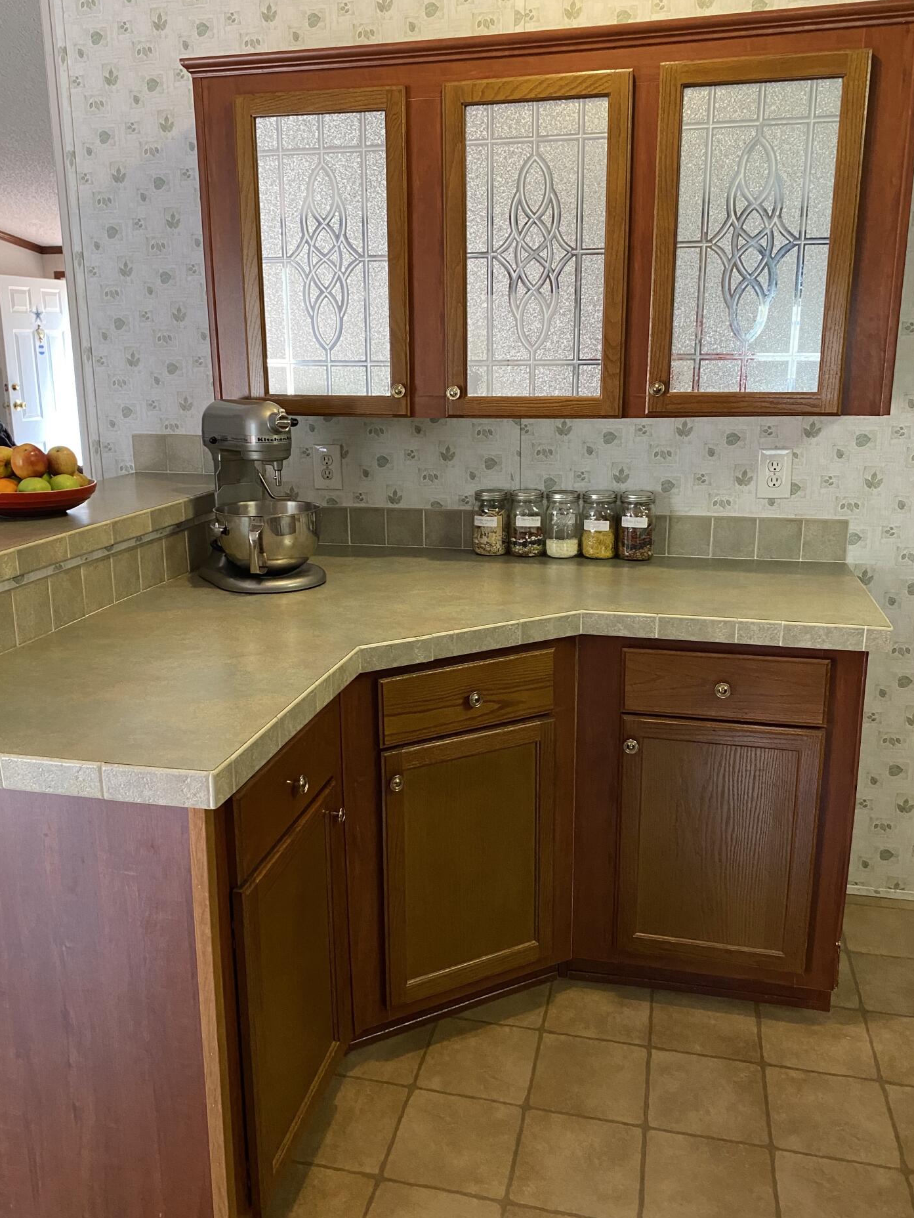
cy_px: 586
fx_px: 986
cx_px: 448
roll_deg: +1.6
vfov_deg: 63.4
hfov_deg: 49.7
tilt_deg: -12.4
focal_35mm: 28
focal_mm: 4.25
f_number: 1.8
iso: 250
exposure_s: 1/60
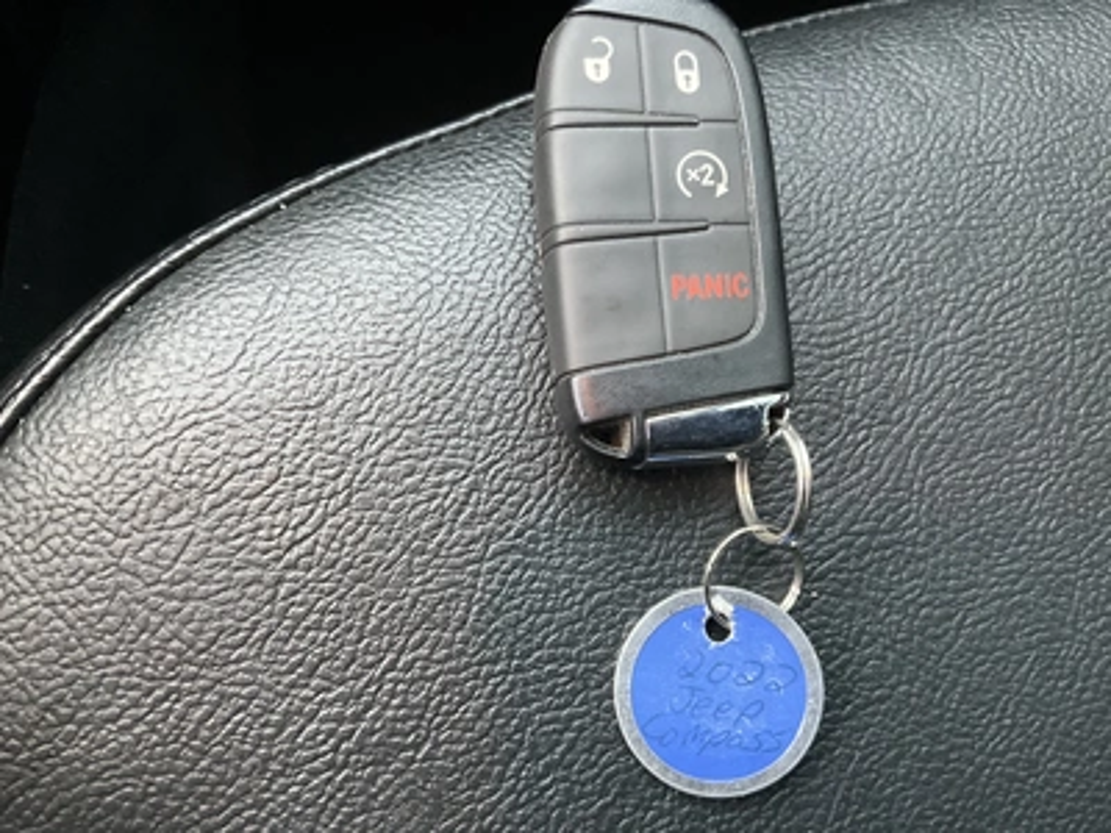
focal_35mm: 29
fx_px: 931
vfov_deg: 48.2
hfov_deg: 61.7
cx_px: 556
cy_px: 416
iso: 320
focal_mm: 3
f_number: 1.8
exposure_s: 1/43
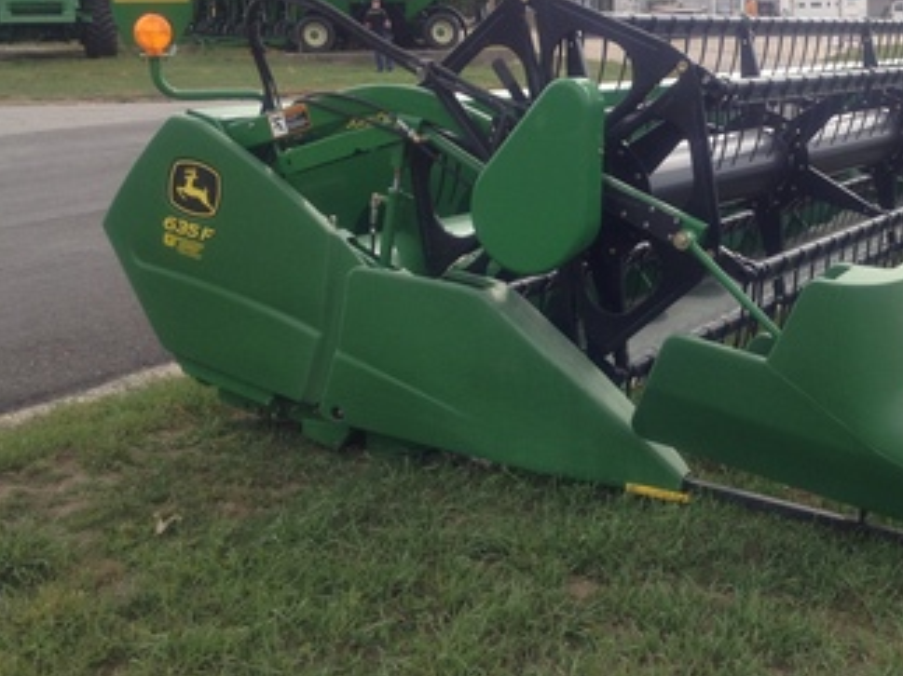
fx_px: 1539
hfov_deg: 31.9
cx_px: 713
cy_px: 291
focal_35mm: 59
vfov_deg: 24.8
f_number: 2.4
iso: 64
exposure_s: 1/557
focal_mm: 4.28
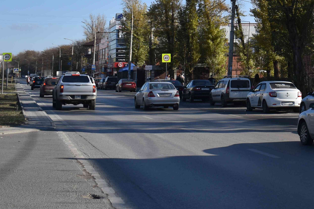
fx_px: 759
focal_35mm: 87
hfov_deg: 22.3
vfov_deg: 15.4
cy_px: -11
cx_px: 331
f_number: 5
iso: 100
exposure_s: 1/800
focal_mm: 24
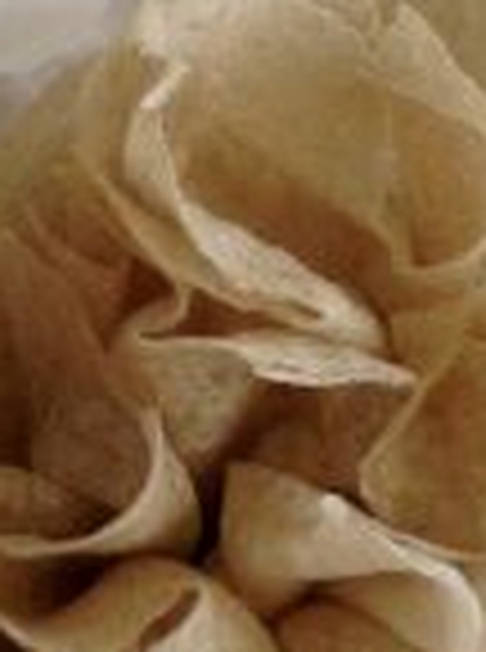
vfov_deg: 9.1
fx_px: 4099
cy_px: 270
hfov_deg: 6.6
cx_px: -466
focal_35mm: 218
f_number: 2.4
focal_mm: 4.28
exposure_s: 1/321
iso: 50
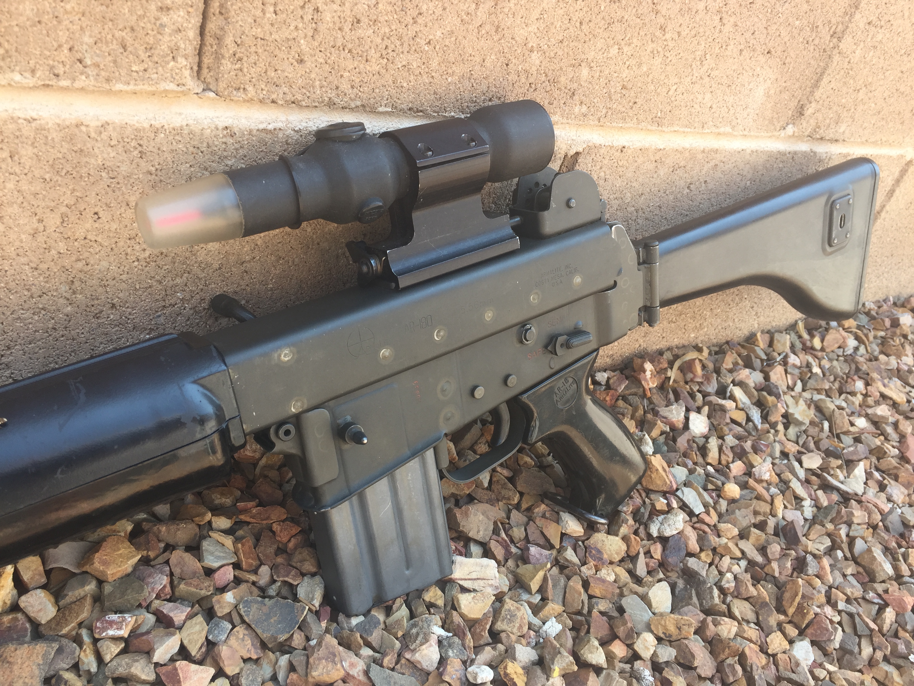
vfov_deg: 48.2
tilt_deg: -32.3
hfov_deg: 61.7
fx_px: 766
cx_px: 457
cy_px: 343
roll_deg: -19.6
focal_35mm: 29
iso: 32
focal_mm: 4.15
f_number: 2.2
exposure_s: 1/120
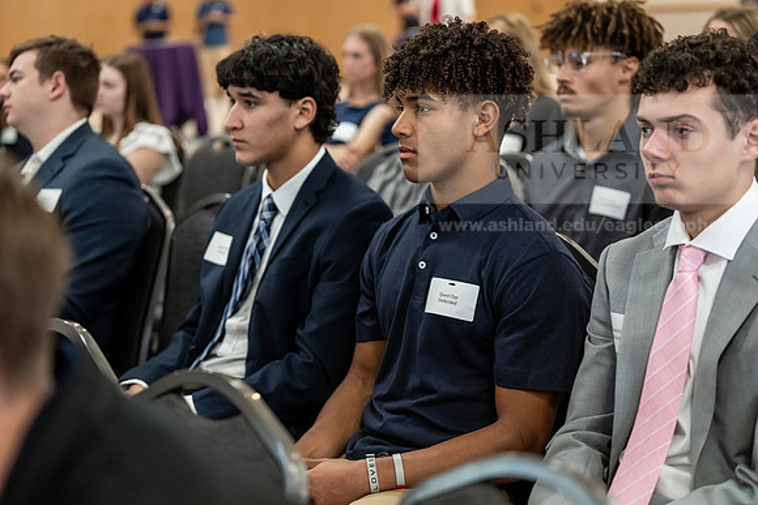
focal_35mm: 71
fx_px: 1495
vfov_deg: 19.2
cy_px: 252
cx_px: 379
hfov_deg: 28.4
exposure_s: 1/200
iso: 2500
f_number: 2.8
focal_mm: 71
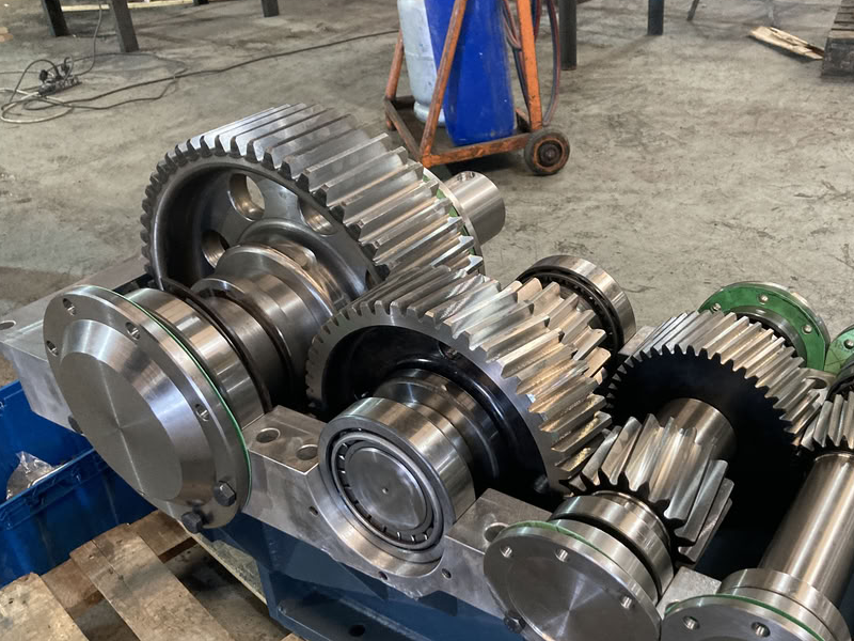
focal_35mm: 35
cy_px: 359
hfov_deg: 52.3
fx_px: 863
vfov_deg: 40.6
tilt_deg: -31.9
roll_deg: +3.7
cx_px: 512
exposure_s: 1/50
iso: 320
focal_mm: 3.99
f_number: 1.8
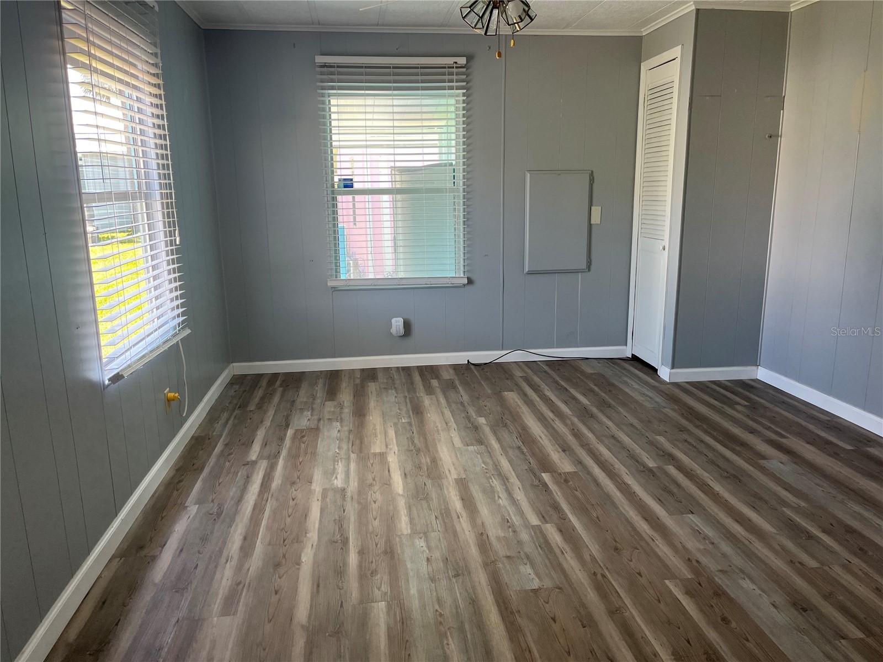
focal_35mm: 26
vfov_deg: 53.1
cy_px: 331
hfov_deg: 67.3
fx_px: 663
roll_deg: +0.8
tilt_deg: -12.6
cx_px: 442
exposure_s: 1/121
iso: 80
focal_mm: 5.1
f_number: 1.6
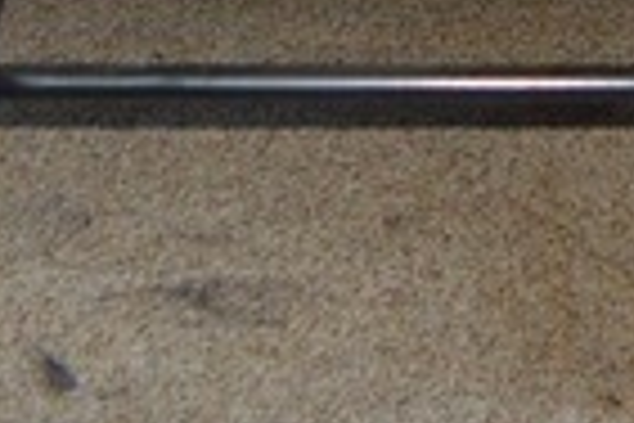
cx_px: 535
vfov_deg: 5.7
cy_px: -1064
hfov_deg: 9.4
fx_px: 3839
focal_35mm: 218
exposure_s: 1/60
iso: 400
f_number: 4
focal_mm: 20
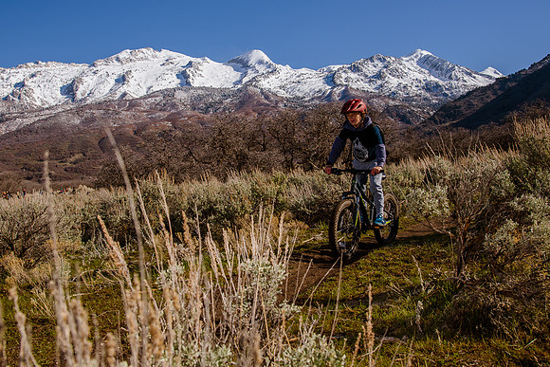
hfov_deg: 46.9
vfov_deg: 32.2
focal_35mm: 41
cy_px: 153
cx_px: 245
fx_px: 633
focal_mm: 34
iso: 250
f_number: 10
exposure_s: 1/500
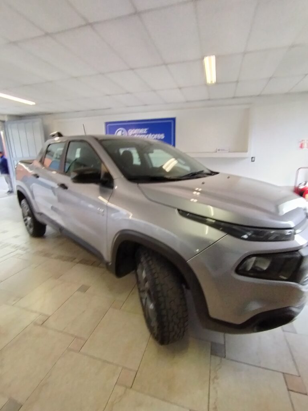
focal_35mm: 17
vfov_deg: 91.0
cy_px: 206
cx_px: 154
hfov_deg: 74.7
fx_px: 202
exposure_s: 1/33.3
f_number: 2.2
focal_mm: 1.42
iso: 212
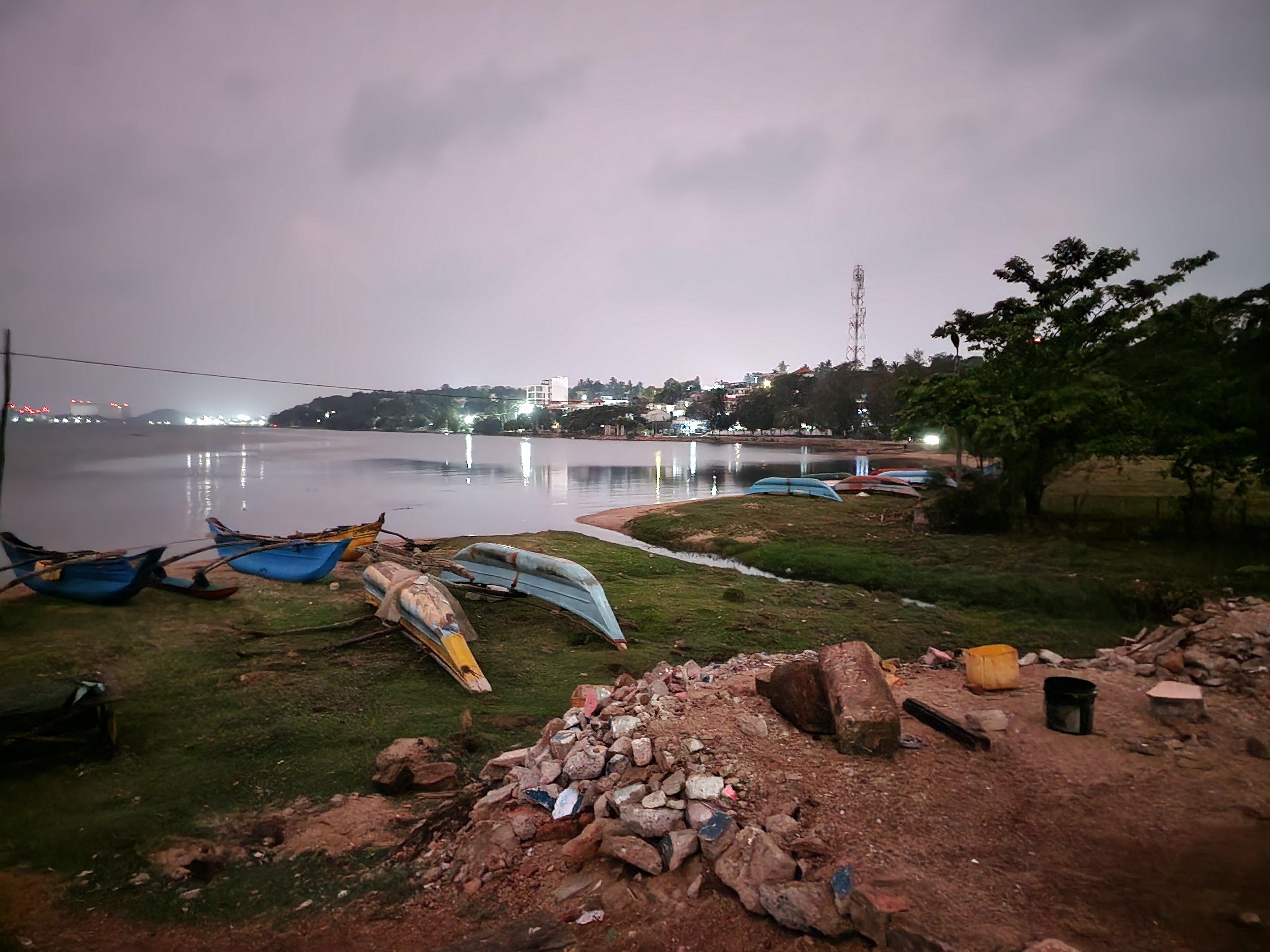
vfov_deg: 58.9
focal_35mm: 23
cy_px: 476
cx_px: 635
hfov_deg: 73.9
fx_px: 844
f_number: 1.8
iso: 2000
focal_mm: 6.4
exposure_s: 1/2
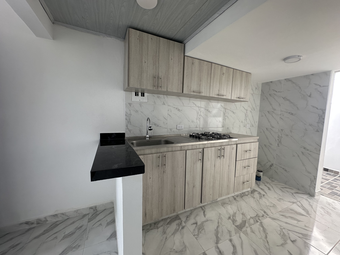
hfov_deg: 102.1
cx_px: 170
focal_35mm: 14
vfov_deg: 85.7
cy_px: 128
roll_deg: -2.0
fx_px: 138
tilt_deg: -5.1
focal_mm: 2.22
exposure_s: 1/99
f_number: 2.2
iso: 100
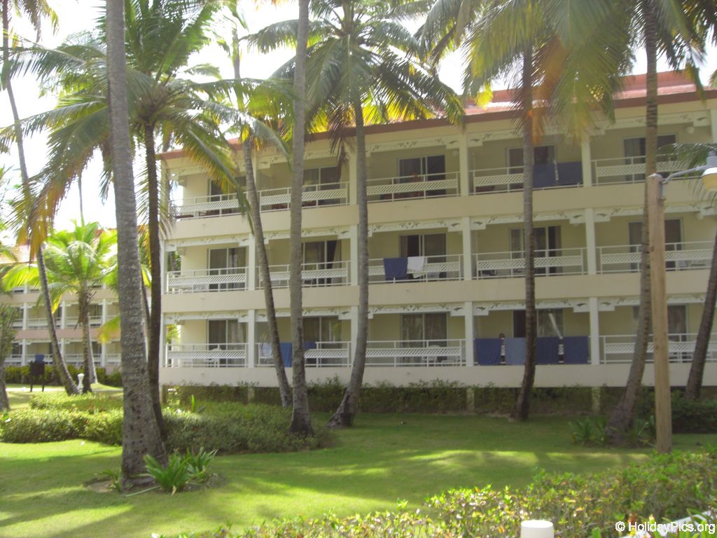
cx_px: 358
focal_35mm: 38
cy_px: 269
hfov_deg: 49.0
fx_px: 787
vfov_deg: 37.7
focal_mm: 6.2
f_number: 2.7
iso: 64
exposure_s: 1/320
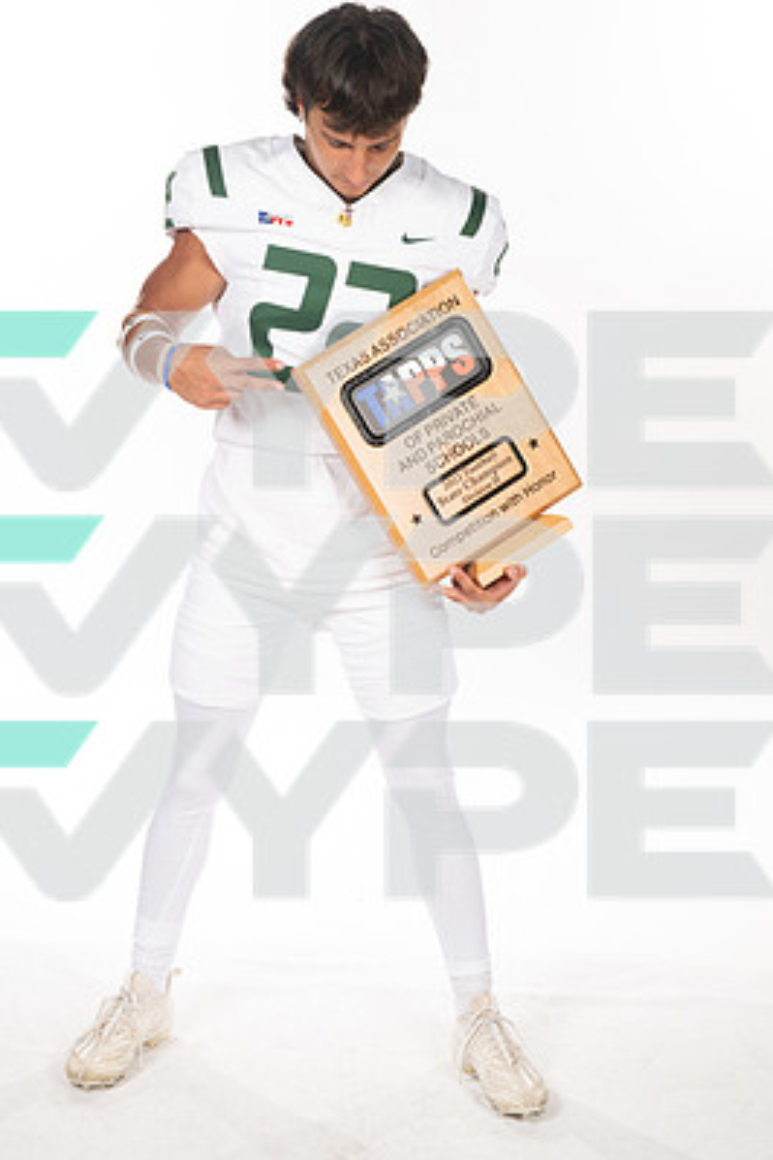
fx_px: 1997
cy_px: 608
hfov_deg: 21.9
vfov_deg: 32.4
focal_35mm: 62
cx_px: 357
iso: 640
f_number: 8
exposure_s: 1/400
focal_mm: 55
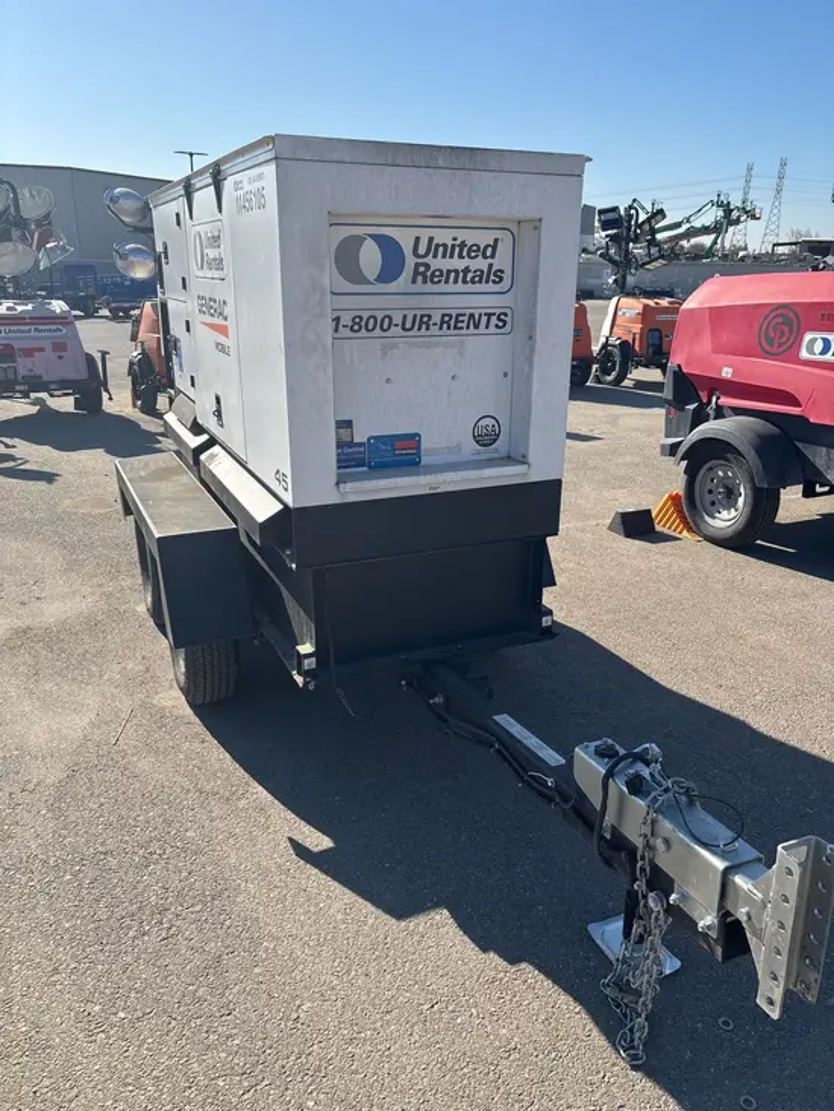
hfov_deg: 53.1
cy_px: 556
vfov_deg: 67.3
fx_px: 835
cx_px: 417
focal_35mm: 26
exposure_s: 1/3106
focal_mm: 5.96
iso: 50
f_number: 1.6
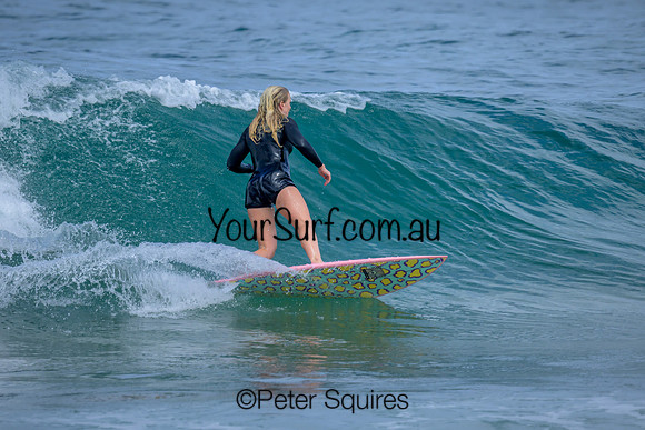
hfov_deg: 1.9
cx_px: 335
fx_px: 19629
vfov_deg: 1.3
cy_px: 198
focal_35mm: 1095
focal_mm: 800
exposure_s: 1/2500
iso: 400
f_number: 6.3
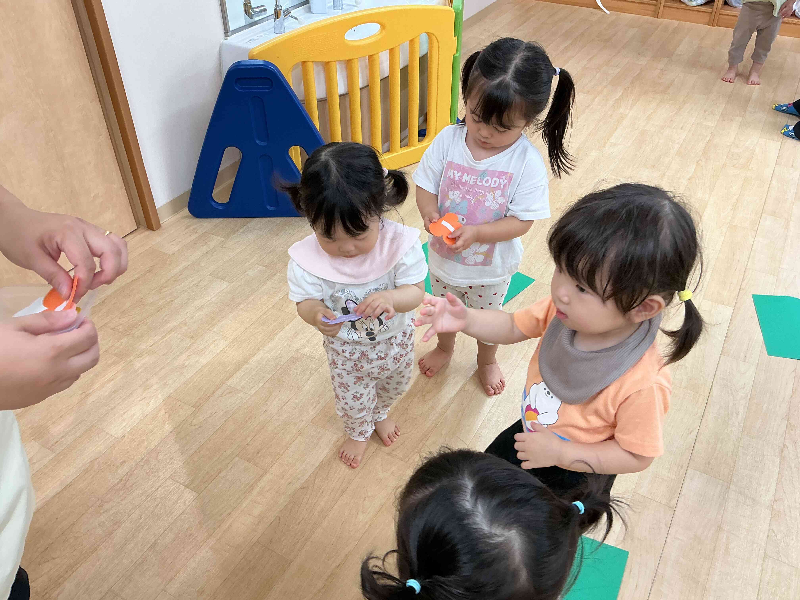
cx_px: 400
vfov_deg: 48.2
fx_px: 670
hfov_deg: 61.7
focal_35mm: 29
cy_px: 300
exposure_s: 1/60
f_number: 1.8
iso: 40
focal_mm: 3
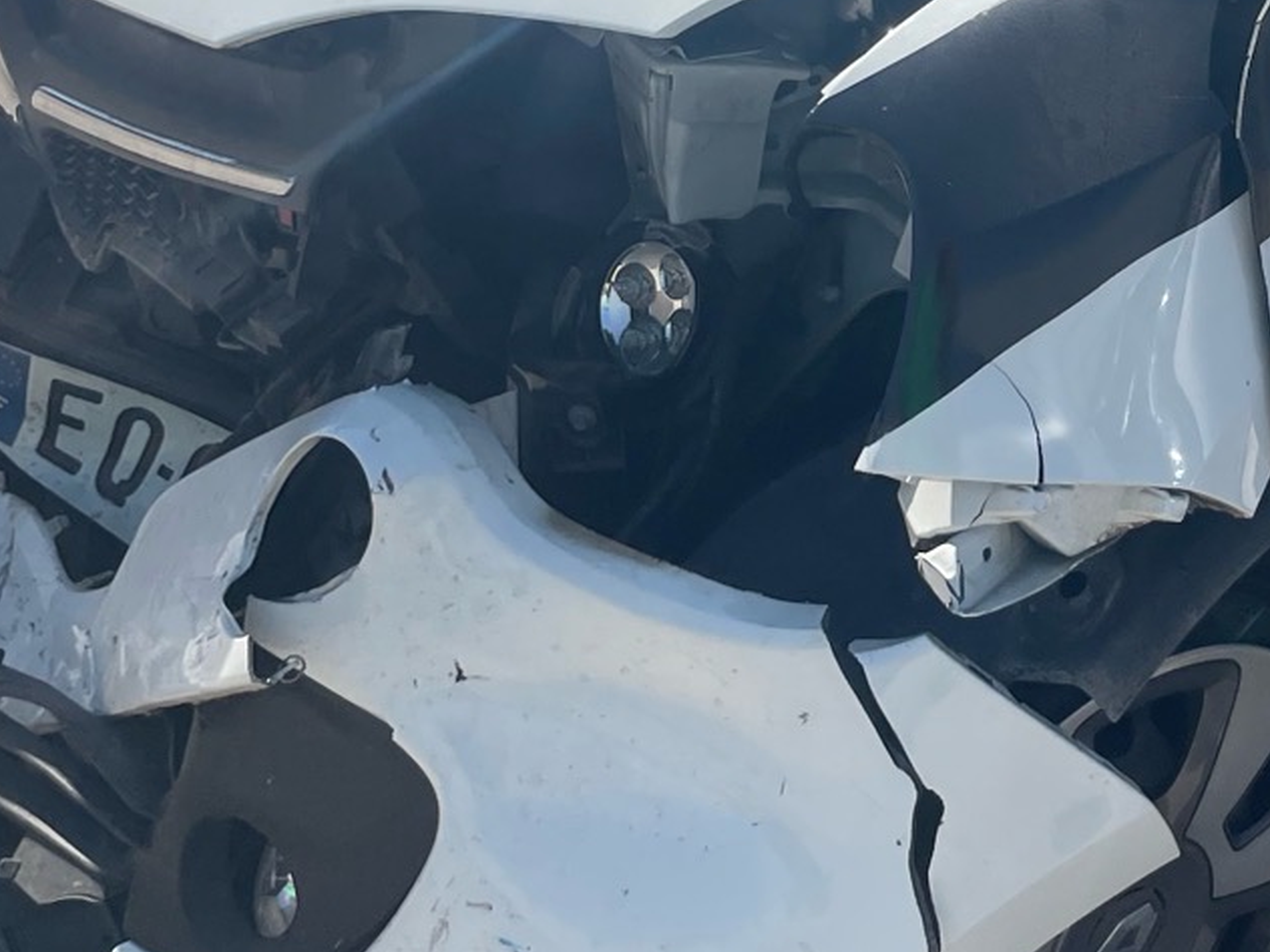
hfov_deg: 25.3
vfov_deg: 19.6
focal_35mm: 74
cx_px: 1216
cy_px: 112
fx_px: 2715
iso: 32
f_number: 1.6
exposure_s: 1/4000
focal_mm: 4.2
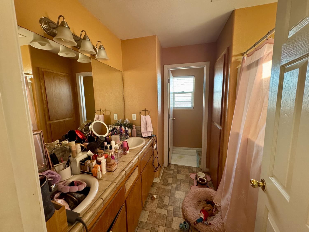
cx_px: 154
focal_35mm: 14
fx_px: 125
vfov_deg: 85.7
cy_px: 116
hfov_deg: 102.1
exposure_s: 1/97
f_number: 2.2
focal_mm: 2.22
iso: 320
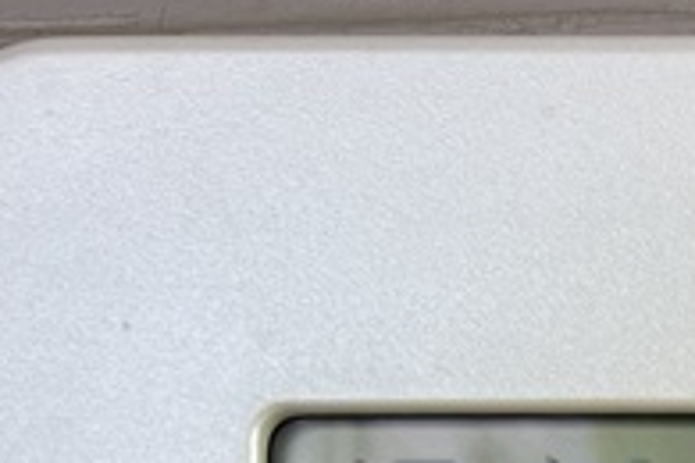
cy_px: 1010
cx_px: 1228
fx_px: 2181
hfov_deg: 15.6
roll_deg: +0.9
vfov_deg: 10.8
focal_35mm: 113
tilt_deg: +1.1
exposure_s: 1/135
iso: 32
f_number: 1.5
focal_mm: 5.7
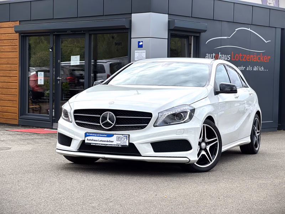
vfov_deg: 19.1
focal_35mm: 77
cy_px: 107
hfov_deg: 25.3
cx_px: 142
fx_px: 634
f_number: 2.8
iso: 32
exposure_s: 1/335
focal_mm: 9
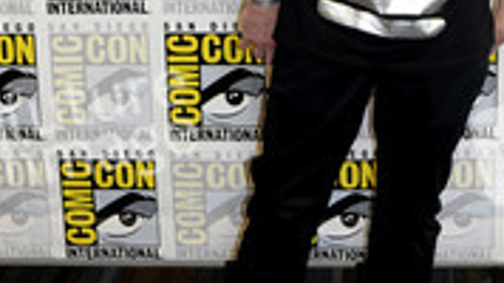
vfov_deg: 14.0
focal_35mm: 85
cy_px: -3
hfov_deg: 24.8
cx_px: 361
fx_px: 1136
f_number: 4.5
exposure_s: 1/60
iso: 1000
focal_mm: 24
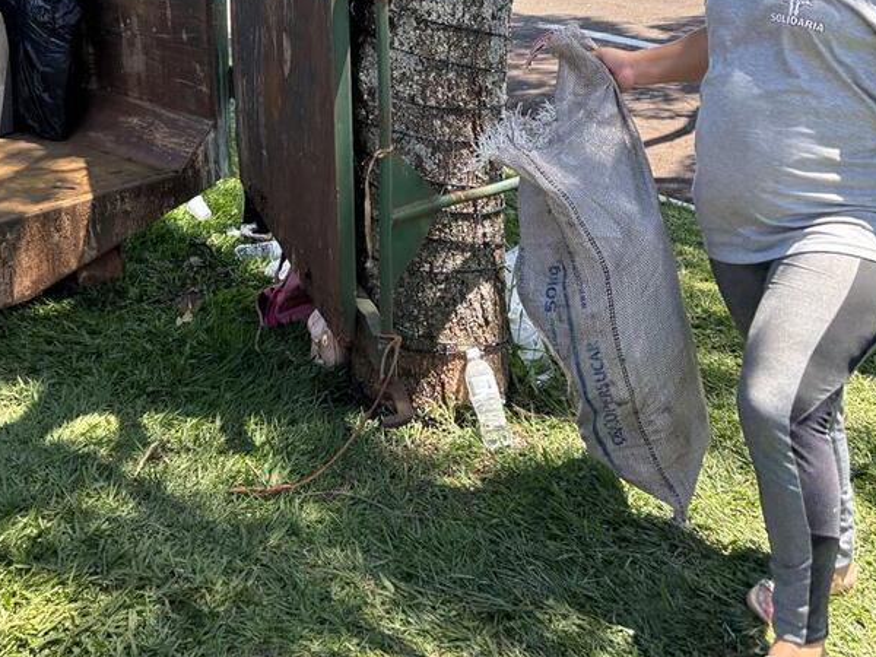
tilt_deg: -9.9
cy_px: 29
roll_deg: +0.7
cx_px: 346
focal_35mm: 52
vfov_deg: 26.8
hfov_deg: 36.7
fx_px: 1316
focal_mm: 5.96
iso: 50
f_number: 1.6
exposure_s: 1/758
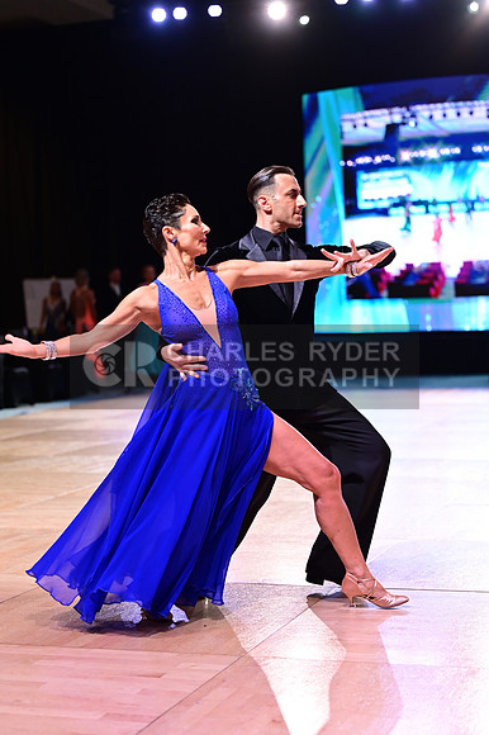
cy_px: 368
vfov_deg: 28.9
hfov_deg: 19.4
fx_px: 1428
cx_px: 244
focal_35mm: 70
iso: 1600
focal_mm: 70
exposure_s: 1/400
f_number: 2.8
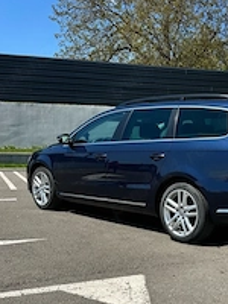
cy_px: 198
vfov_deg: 39.3
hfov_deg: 29.4
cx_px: 188
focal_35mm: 48
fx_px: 422
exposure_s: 1/4348
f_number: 1.78
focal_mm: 6.86
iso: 80
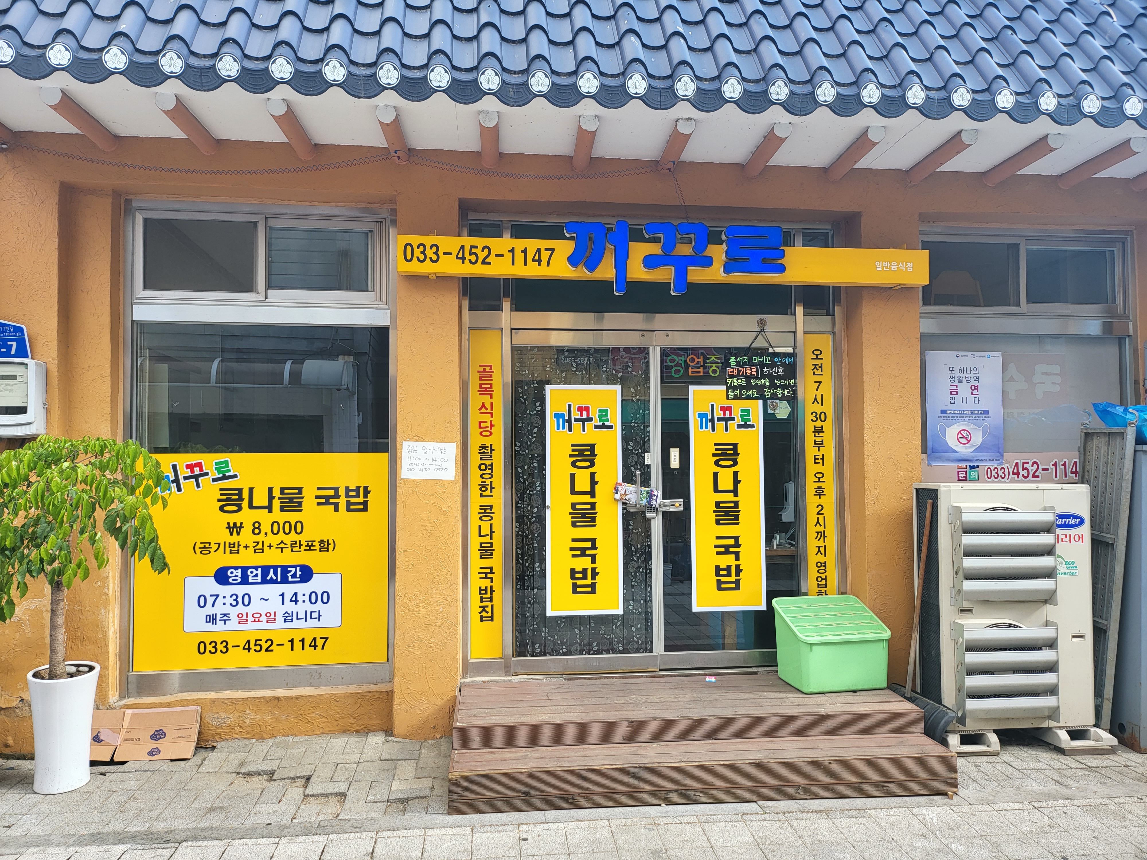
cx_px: 574
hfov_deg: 71.6
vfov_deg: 56.8
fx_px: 795
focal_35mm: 24
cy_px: 430
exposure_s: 1/331
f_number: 1.8
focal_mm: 5
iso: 40
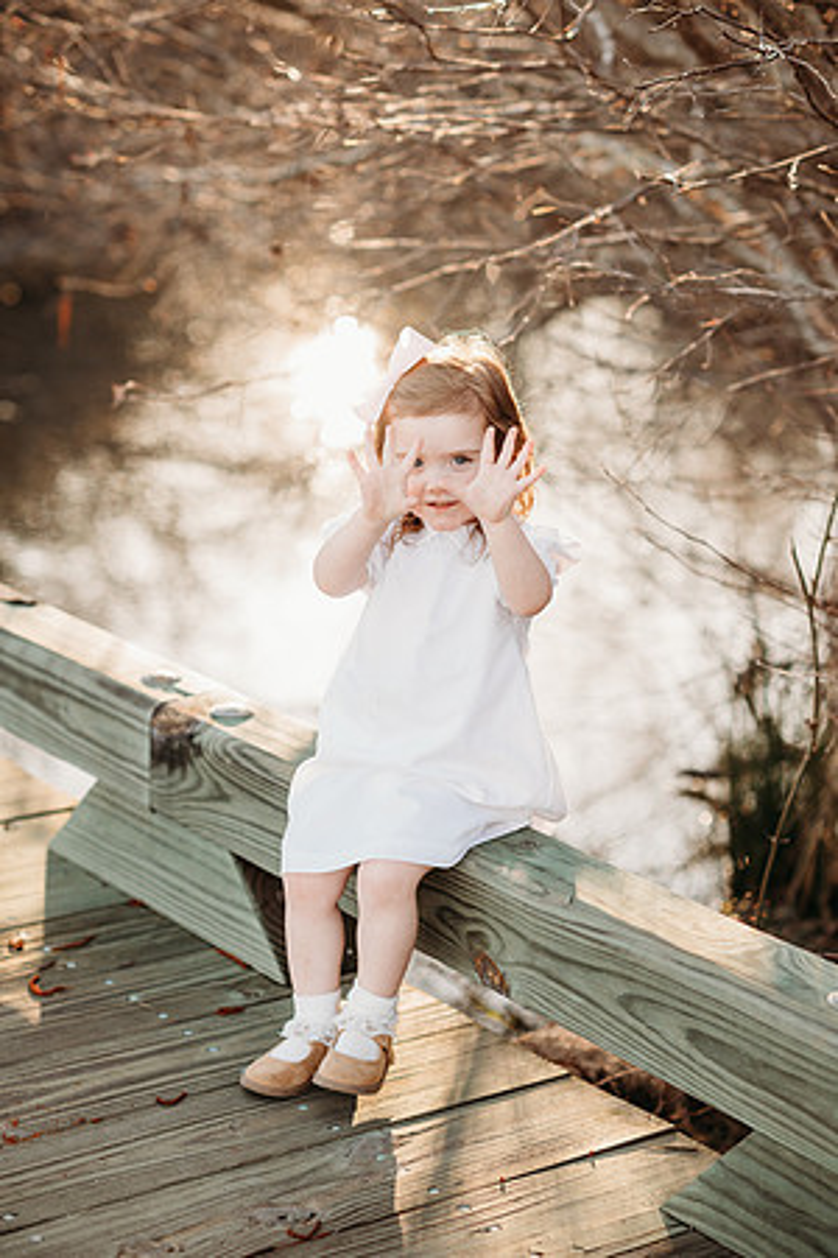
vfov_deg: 23.9
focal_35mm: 85
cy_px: 629
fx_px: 2968
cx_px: 419
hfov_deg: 16.1
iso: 160
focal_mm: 85
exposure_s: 1/320
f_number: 2.5
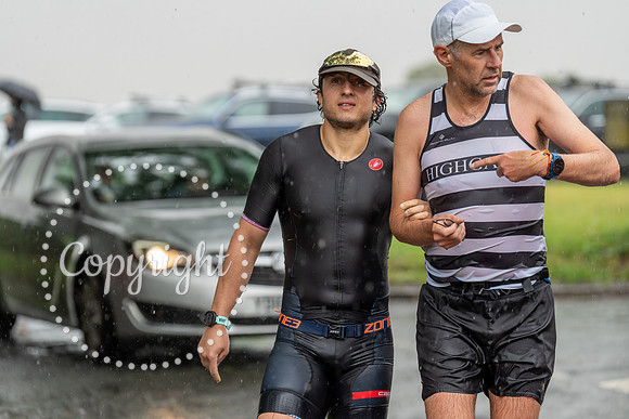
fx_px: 2342
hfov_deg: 15.3
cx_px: 314
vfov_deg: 10.2
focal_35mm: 134
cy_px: 210
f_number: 3.2
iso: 1000
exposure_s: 1/1000
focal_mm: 134
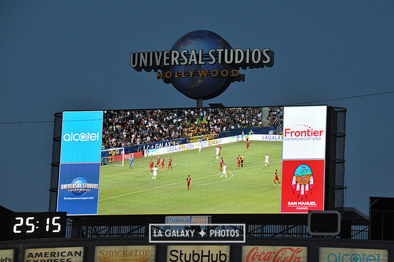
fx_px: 2188
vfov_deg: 6.9
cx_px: 197
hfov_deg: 10.3
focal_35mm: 200
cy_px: 131
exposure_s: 1/400
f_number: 11
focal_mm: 200
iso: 1250
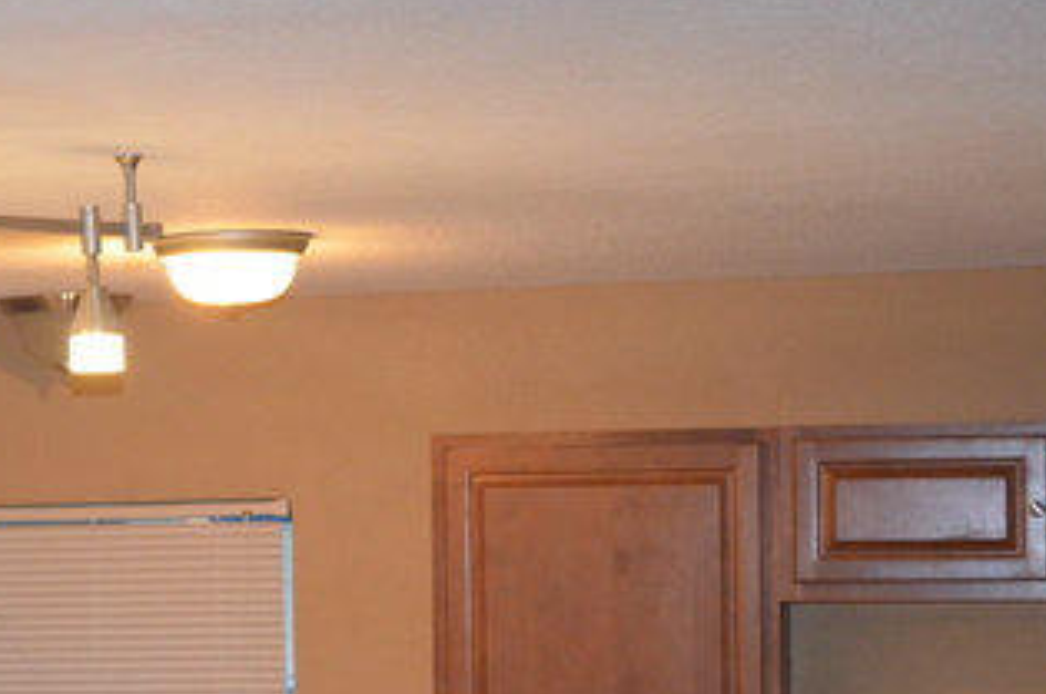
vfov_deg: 11.2
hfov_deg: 16.6
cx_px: 113
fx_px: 3539
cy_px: 525
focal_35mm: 122
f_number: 5.3
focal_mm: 40
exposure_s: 1/60
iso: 3200
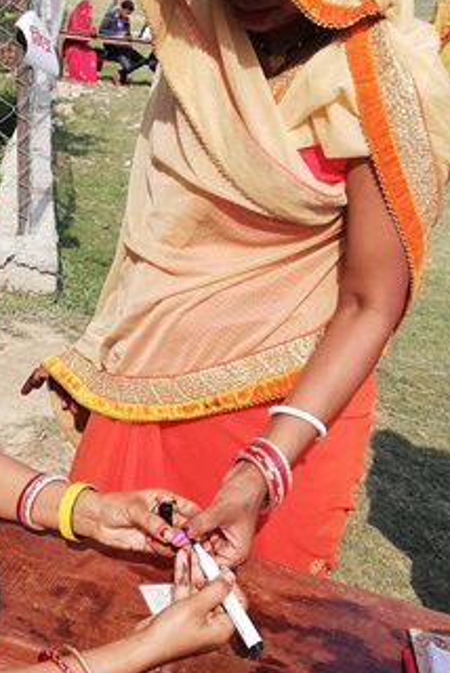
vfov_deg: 36.8
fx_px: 1010
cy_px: 324
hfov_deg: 24.6
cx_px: 78
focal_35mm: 54
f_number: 2.2
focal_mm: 3.81
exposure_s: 1/809
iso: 50
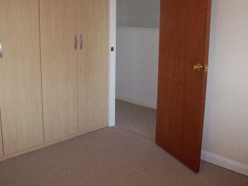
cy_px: 75
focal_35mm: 43
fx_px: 308
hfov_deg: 43.8
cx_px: 108
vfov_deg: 33.5
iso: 200
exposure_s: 1/64
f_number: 2.7
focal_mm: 6
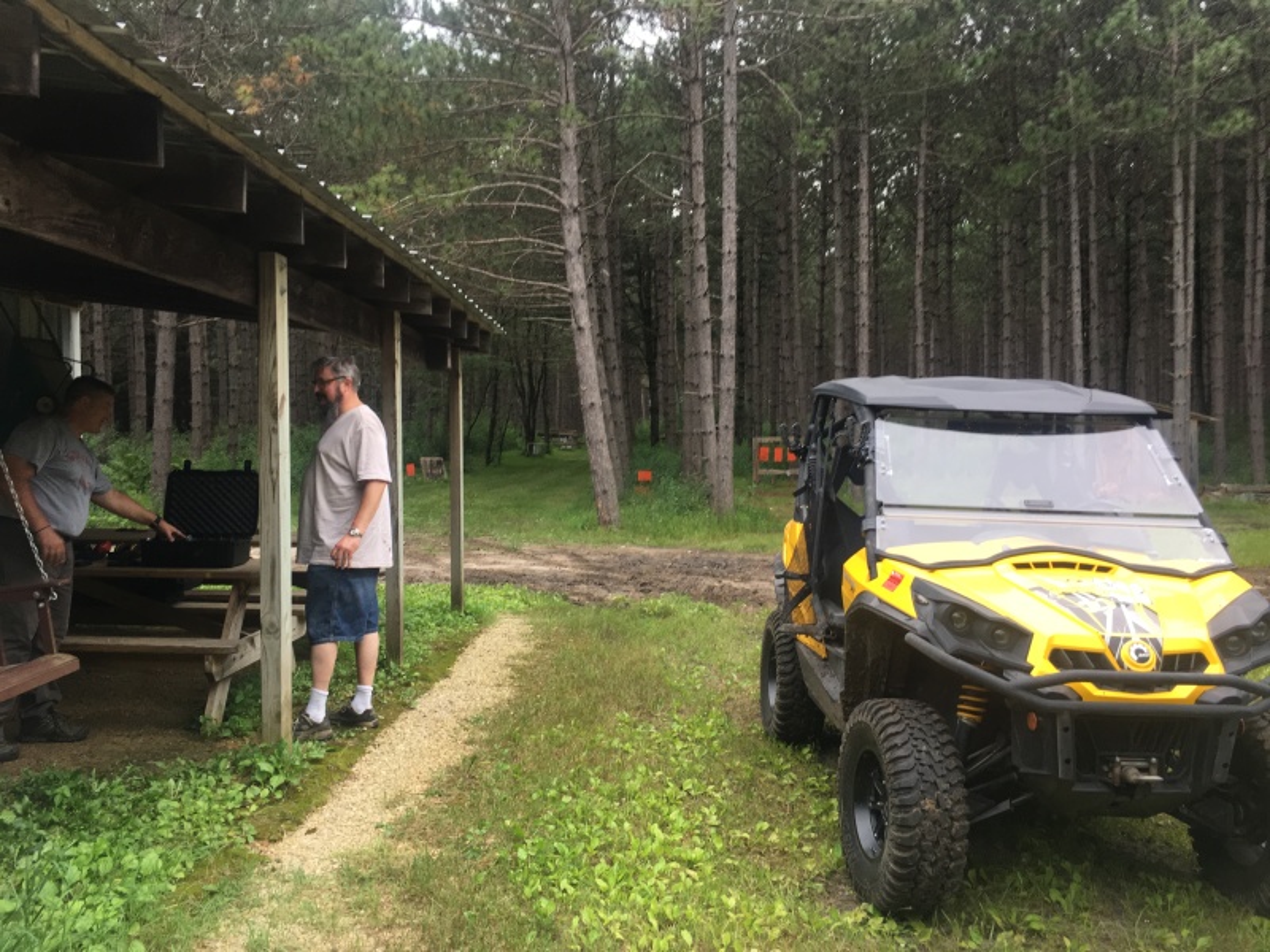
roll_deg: +1.2
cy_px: 476
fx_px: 1064
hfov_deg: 61.7
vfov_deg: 48.2
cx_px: 635
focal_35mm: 29
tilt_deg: +0.2
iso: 40
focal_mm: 4.15
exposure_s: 1/120
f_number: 2.2
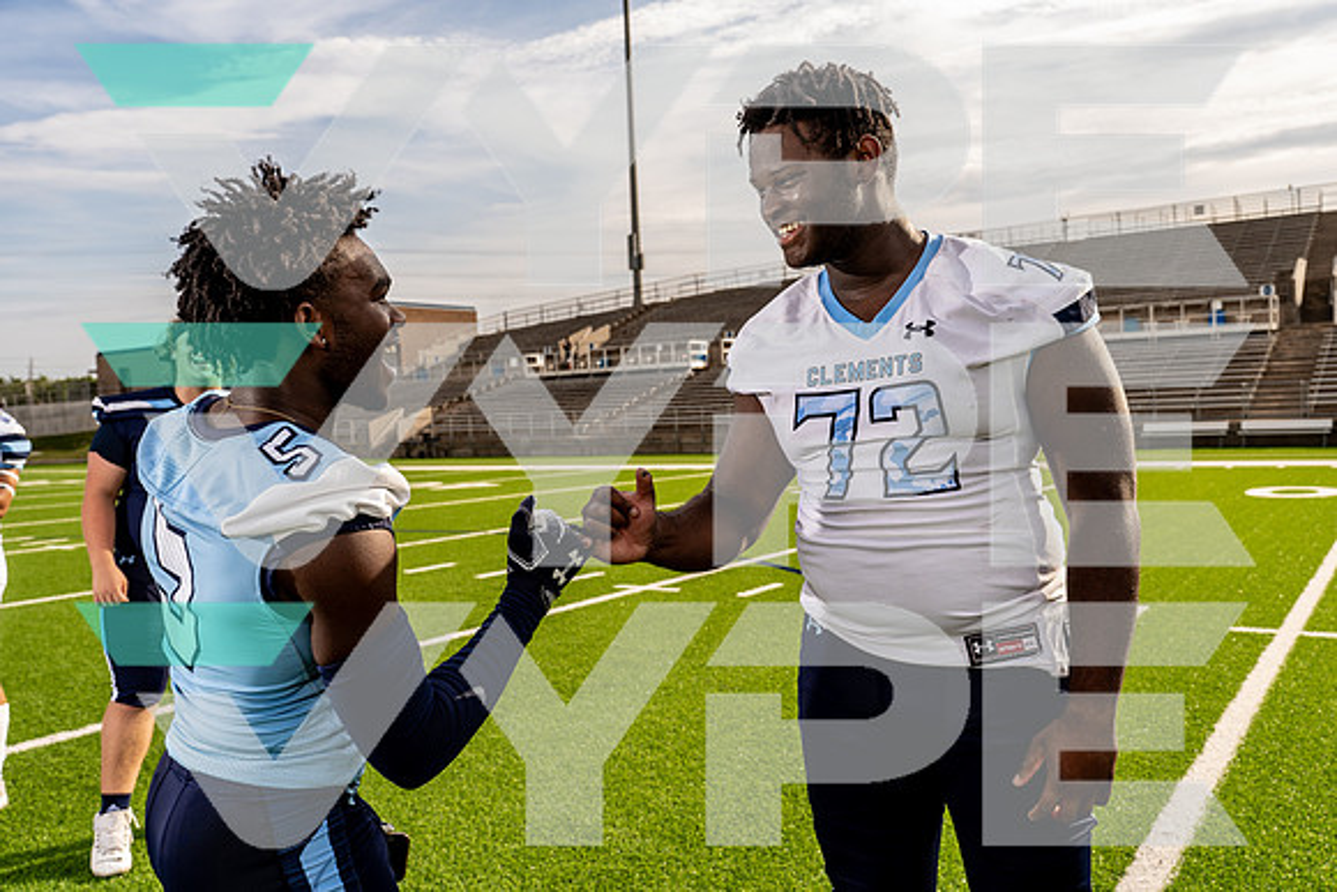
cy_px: 446
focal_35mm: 30
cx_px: 668
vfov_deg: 43.6
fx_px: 1114
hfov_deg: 61.9
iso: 100
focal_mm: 30
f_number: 5.6
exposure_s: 1/250
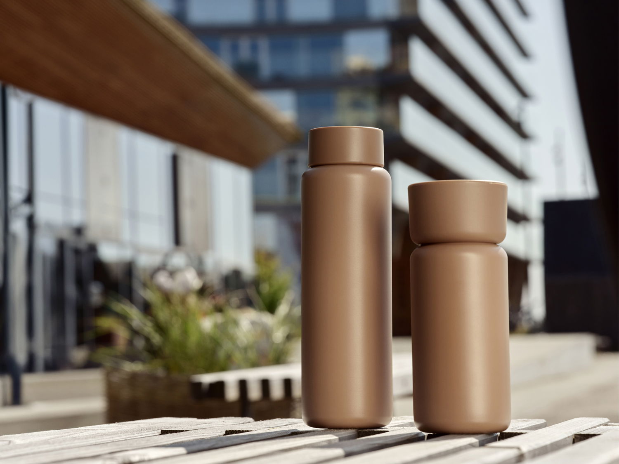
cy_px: 232
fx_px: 1556
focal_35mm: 87
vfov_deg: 17.0
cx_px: 310
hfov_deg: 22.5
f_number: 10
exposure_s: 1/500
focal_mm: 110
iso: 640
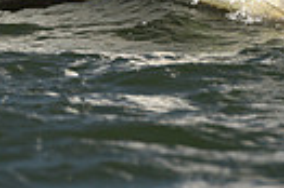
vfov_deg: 1.5
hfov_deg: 2.3
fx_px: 6973
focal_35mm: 885
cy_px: -129
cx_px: 163
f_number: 3.5
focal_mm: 200
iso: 250
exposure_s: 1/1250
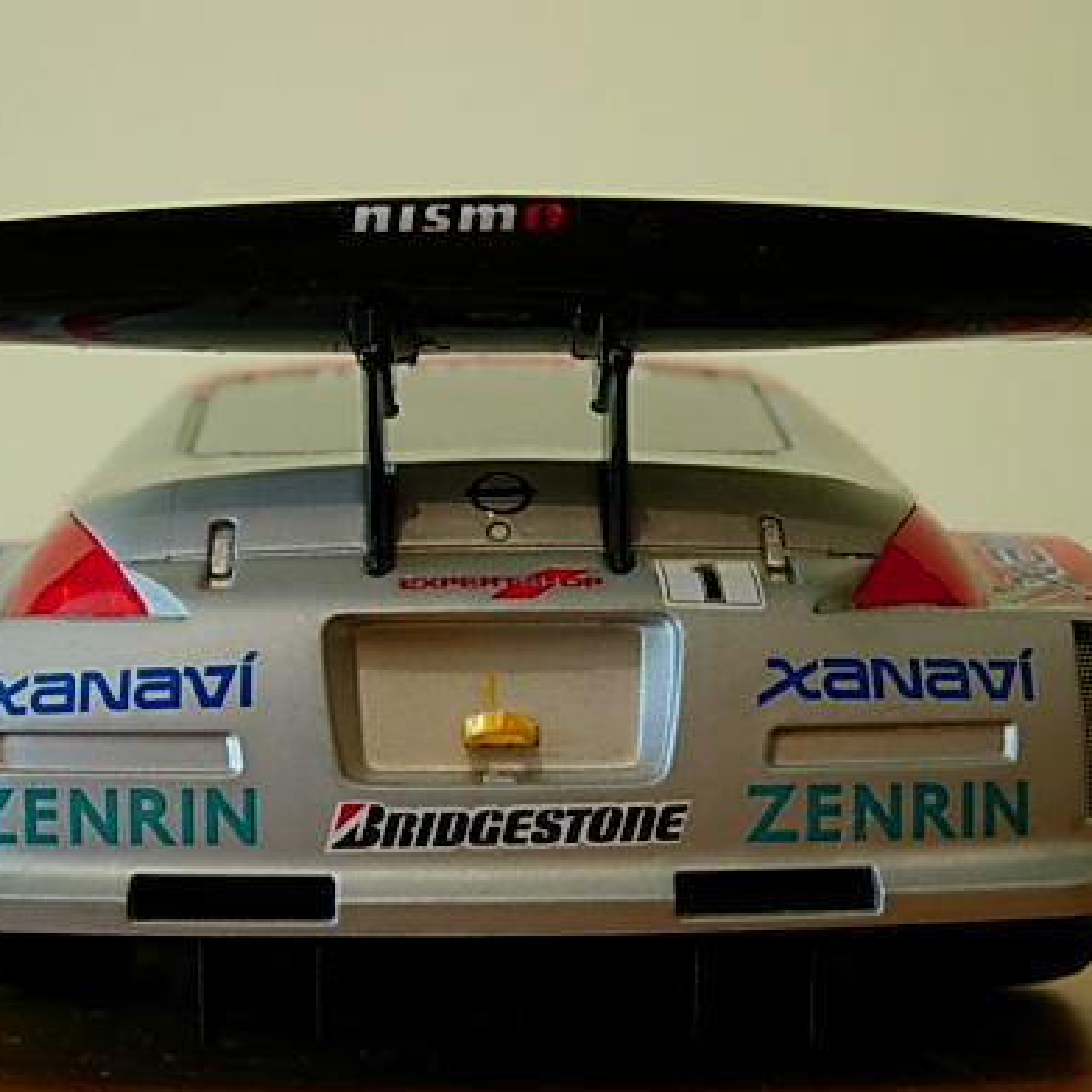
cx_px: 450
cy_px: 626
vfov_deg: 31.0
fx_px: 1963
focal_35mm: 55
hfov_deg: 31.0
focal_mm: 7.8
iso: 91
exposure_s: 1/32
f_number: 2.8
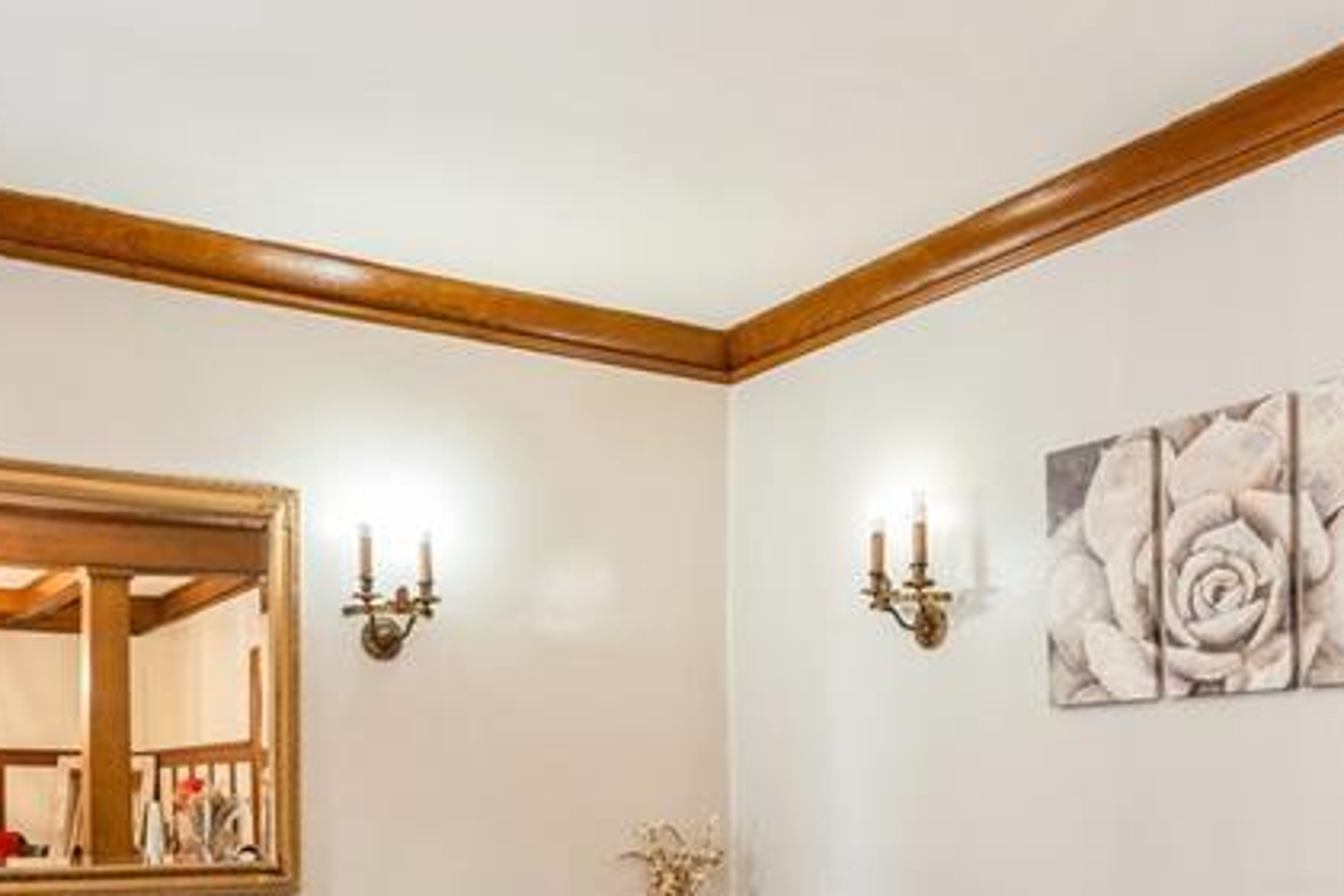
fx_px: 1456
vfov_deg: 32.0
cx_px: 621
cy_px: 861
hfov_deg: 49.5
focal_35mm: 39
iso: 400
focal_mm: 16
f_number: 8
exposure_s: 1/2
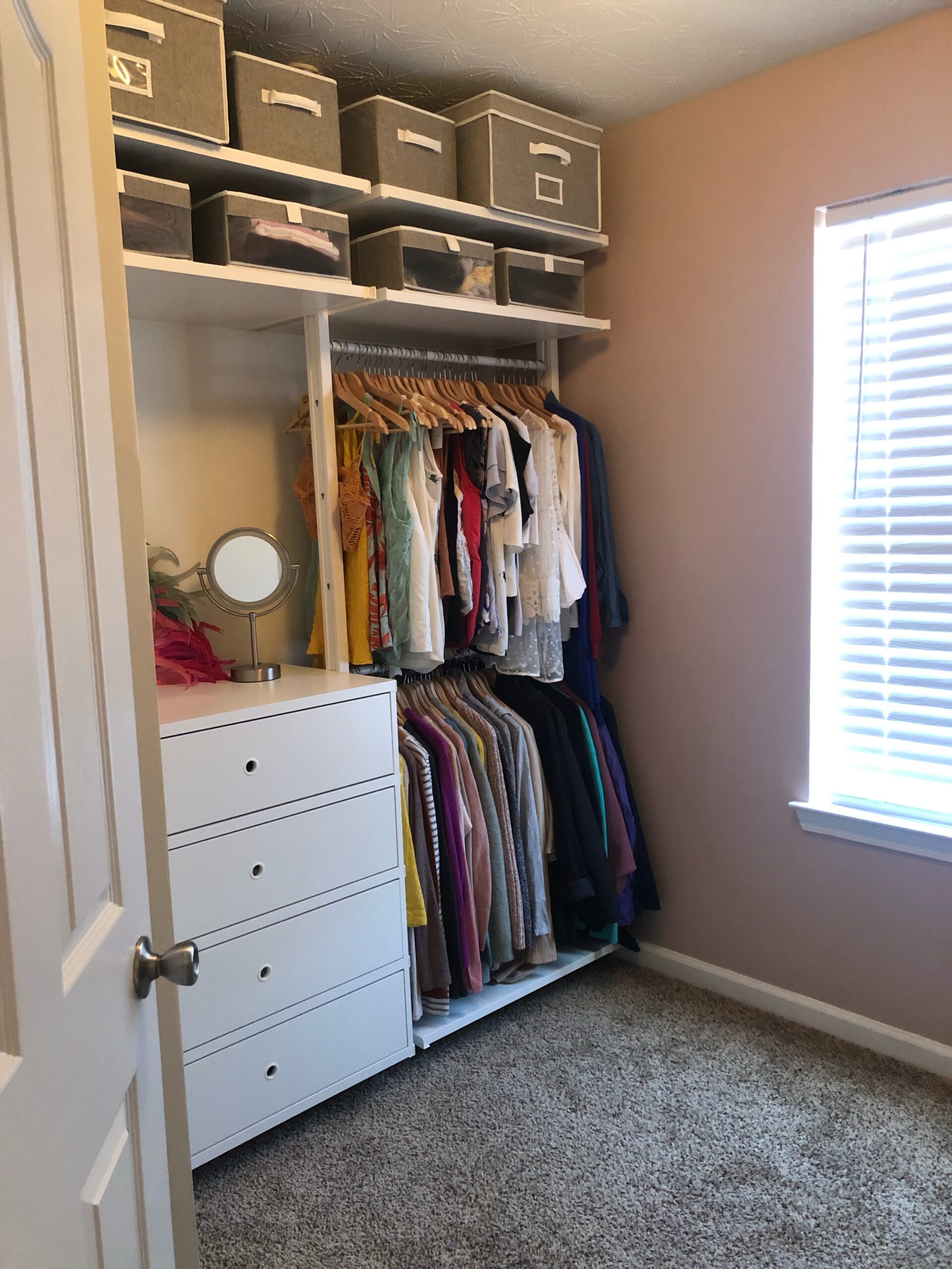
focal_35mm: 28
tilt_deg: -6.4
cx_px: 476
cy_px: 634
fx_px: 1027
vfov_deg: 63.4
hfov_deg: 49.7
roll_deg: +1.1
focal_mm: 3.99
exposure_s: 1/15
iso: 100
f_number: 1.8
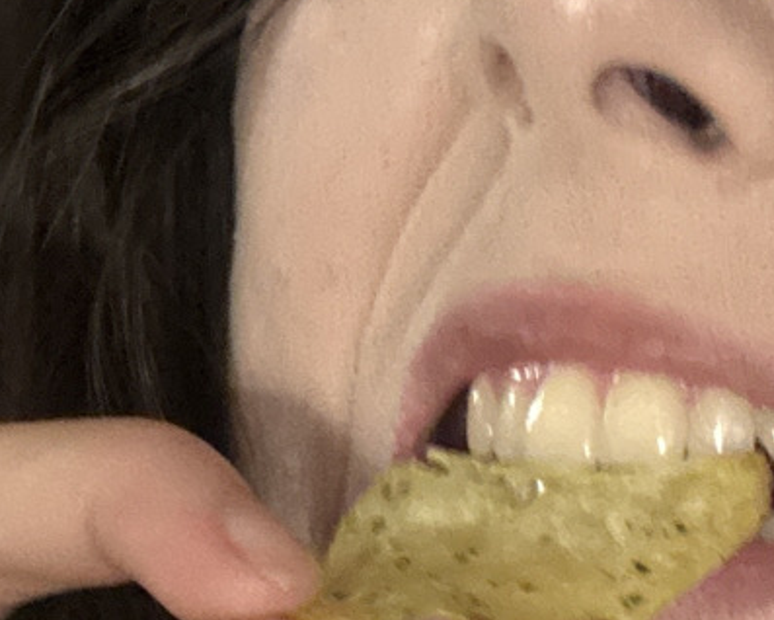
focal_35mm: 113
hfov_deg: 16.8
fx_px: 2590
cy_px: 825
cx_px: 671
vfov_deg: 13.1
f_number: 1.9
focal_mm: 2.69
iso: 320
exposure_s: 1/25
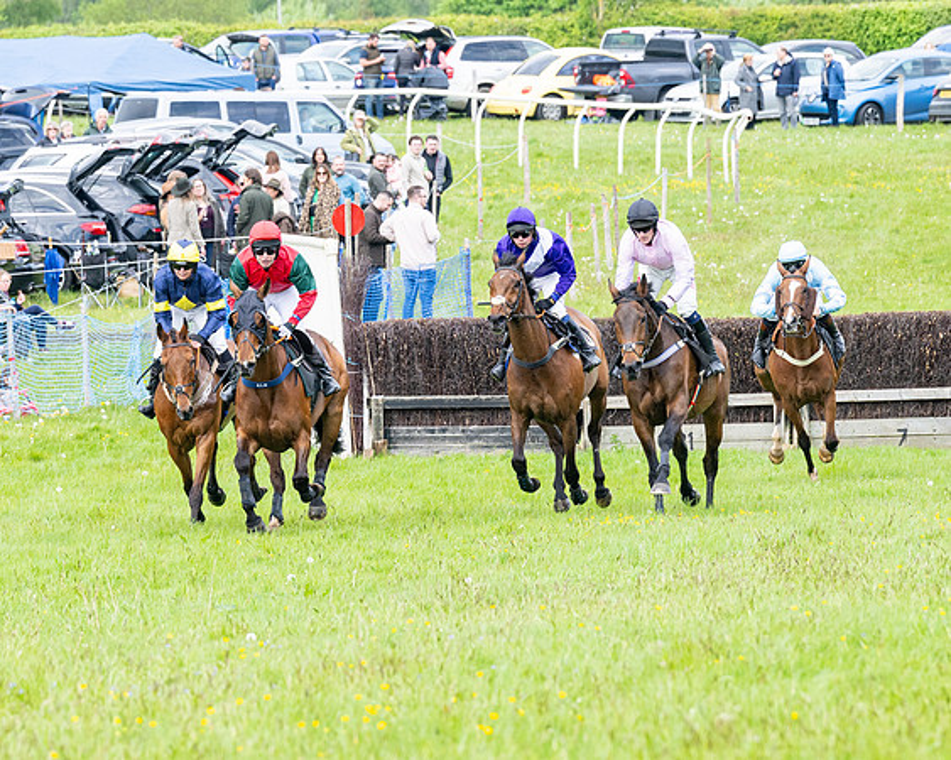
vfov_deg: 3.7
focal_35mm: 413
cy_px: 341
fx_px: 11631
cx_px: 253
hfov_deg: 4.7
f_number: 6.3
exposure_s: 1/500
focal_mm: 200
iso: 400
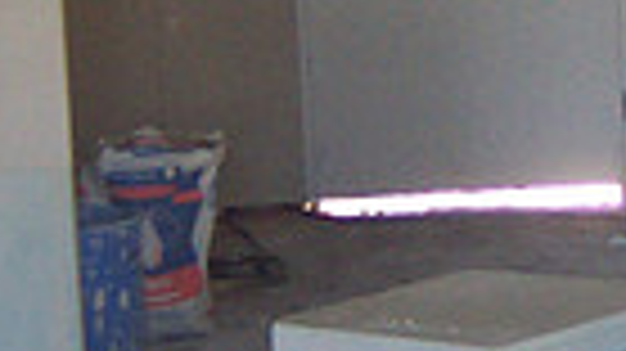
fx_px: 2721
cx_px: 721
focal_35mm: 164
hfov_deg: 12.8
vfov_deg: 7.3
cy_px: -43
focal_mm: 5.6
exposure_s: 1/60
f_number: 2.4
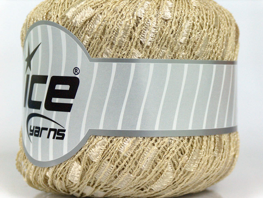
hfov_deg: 19.8
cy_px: 99
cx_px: 132
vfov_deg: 15.0
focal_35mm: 99
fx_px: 753
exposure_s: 1/23.4
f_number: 2.9
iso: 200
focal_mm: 20.29
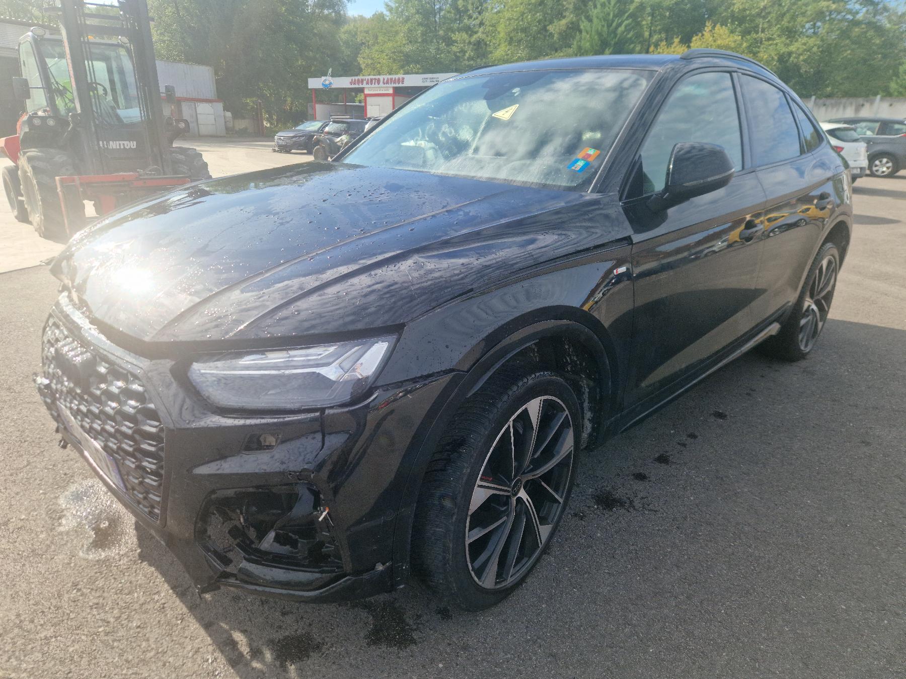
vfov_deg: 58.9
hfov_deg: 73.9
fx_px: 602
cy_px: 340
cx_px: 453
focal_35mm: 23
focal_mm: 5.4
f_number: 1.8
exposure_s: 1/714
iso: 50
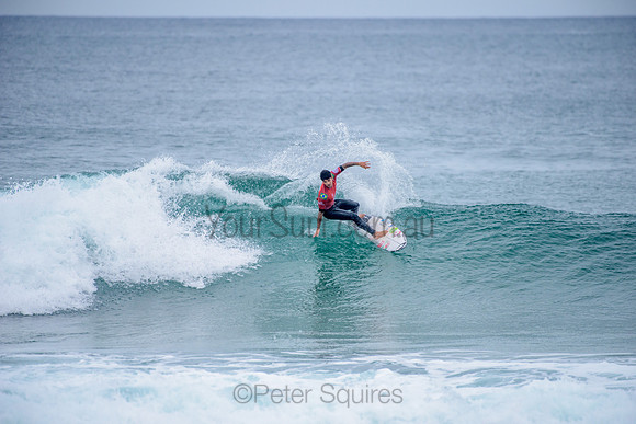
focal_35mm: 500
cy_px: 212
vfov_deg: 2.8
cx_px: 318
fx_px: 8835
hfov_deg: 4.1
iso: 280
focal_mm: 500
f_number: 5.6
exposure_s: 1/2000
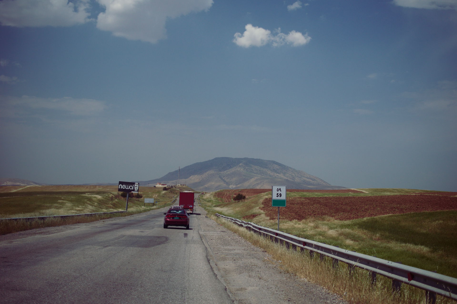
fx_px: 761
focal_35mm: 60
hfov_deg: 33.4
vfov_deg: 22.6
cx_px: 228
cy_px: 152
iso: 100
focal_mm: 40
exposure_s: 1/1600
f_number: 2.8
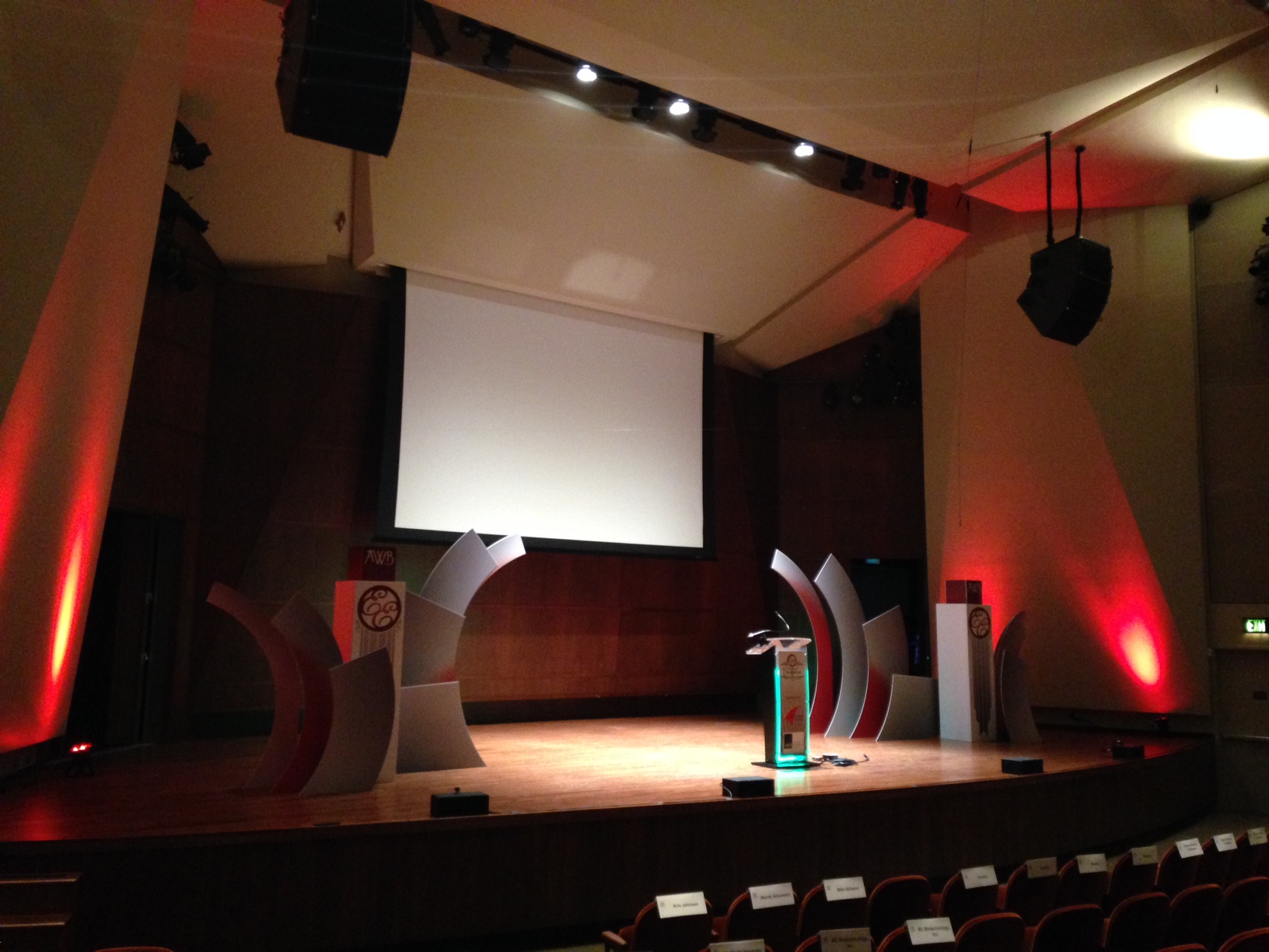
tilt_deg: +6.7
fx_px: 1210
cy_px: 476
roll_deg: -1.1
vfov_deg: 42.9
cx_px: 634
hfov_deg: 55.4
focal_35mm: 33
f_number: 2.4
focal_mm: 4.12
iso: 400
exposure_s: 1/15
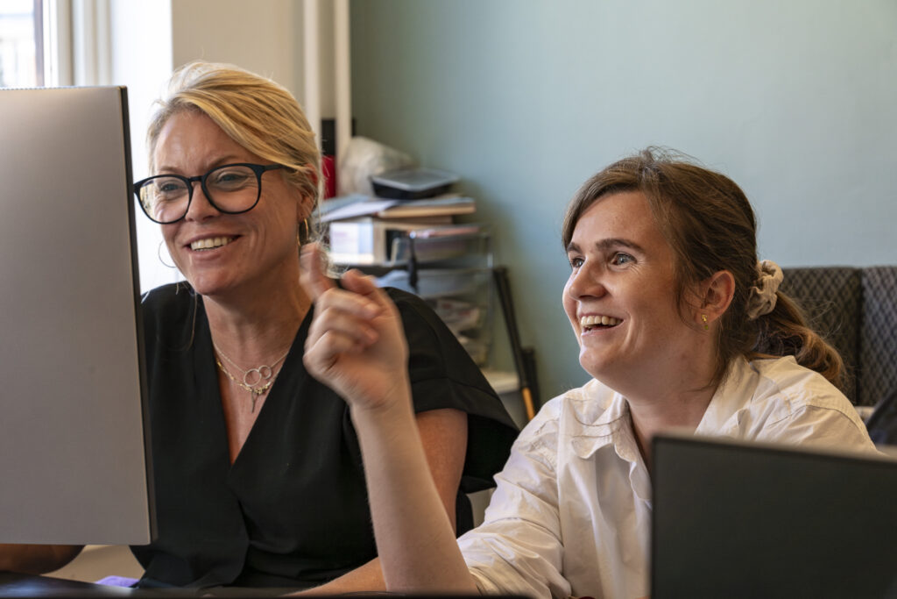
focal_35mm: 93
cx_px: 448
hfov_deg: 21.9
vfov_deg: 14.7
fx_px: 2317
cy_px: 300
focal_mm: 93
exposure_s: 1/100
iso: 2500
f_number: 9
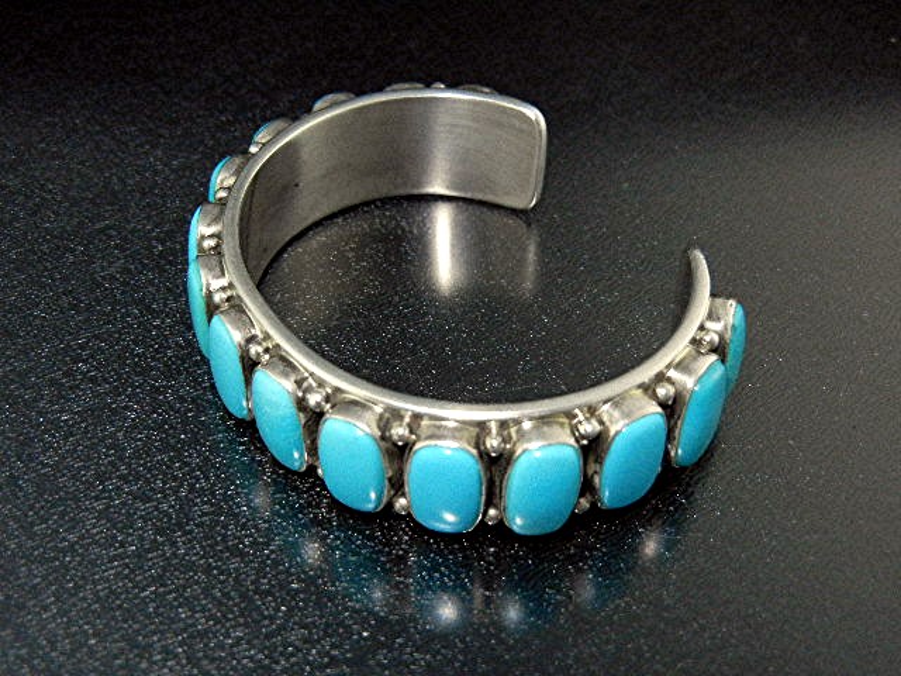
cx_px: 450
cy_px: 338
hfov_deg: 42.1
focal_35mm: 45
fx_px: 1171
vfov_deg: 32.2
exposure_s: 1/30
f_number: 7.6
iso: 800
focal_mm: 8.1
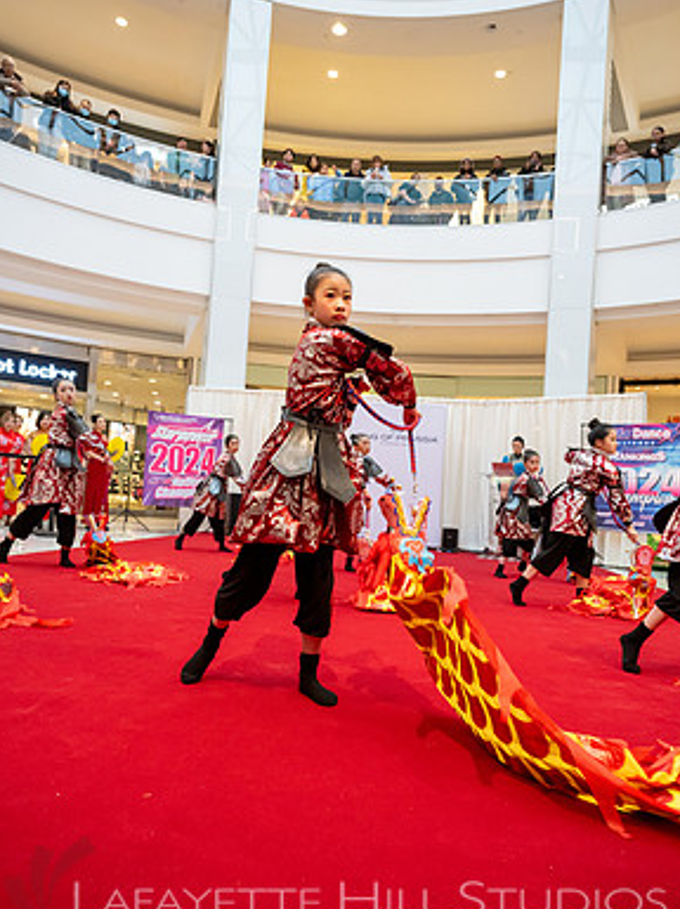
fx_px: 708
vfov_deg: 65.4
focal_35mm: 27
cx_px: 333
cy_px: 470
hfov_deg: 51.3
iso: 4000
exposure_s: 1/320
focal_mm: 24
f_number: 4
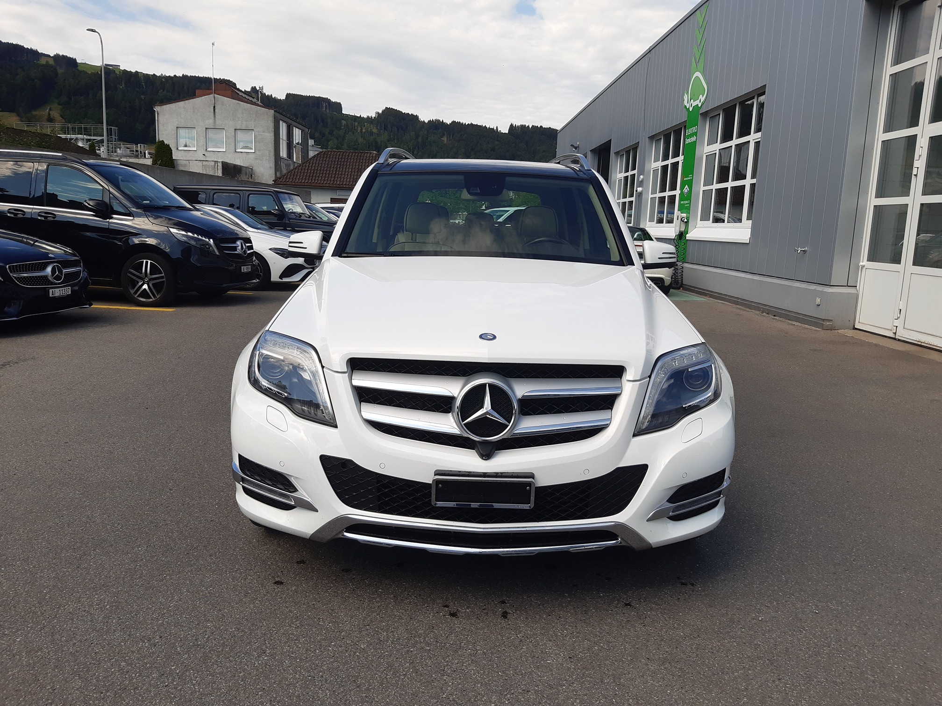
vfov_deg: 53.1
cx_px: 471
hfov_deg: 67.3
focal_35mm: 26
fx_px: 708
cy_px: 353
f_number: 1.7
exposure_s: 1/1350
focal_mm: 3.92
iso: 40
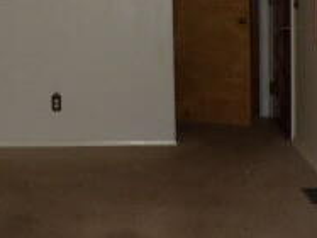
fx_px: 750
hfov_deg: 23.6
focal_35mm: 82
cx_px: 76
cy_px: 10
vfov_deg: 17.6
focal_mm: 4.3
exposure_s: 1/60
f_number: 2.8
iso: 200
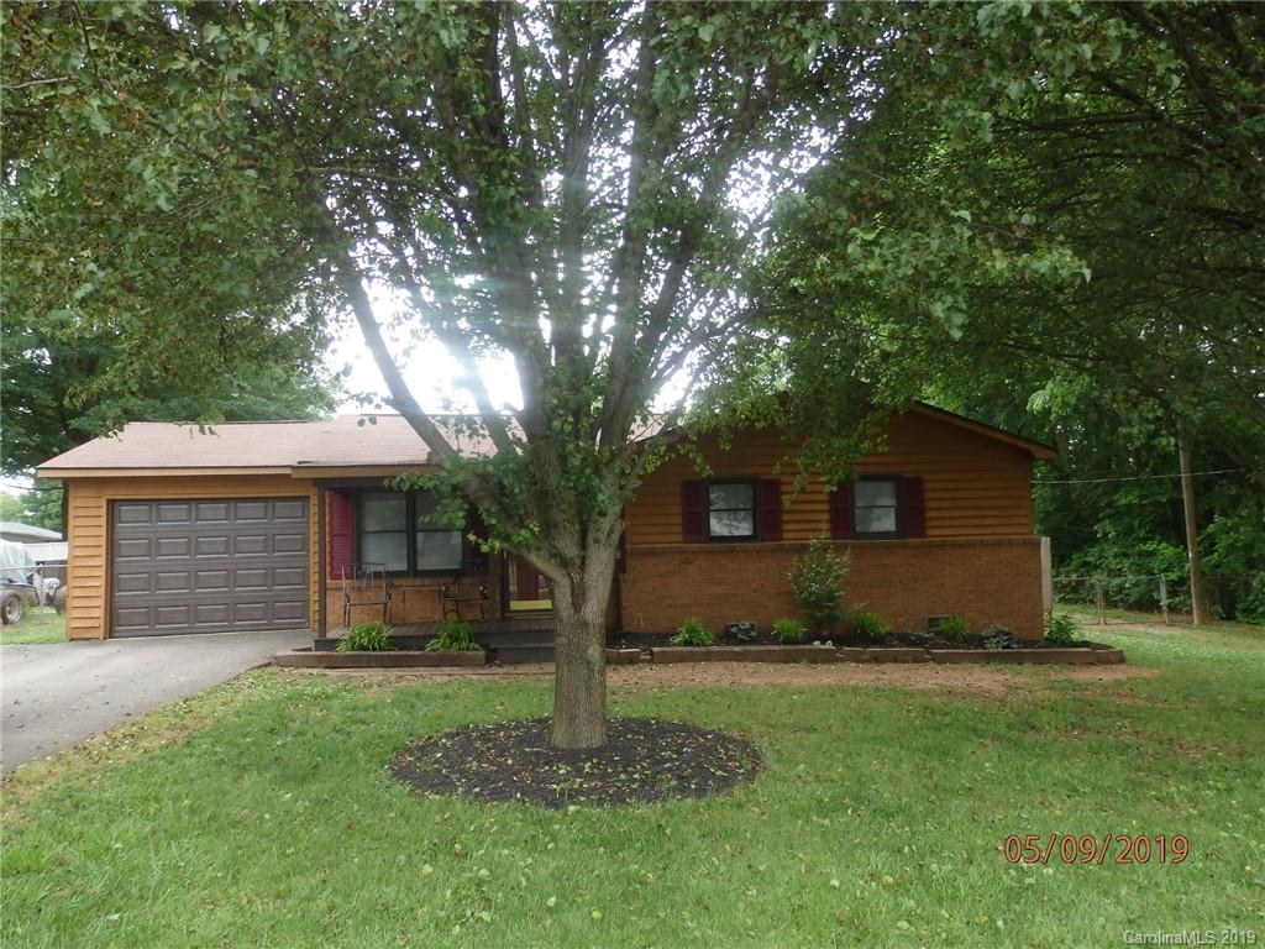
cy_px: 474
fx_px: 914
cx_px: 632
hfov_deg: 69.4
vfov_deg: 54.9
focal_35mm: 25
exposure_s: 1/160
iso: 100
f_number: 3
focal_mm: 4.5
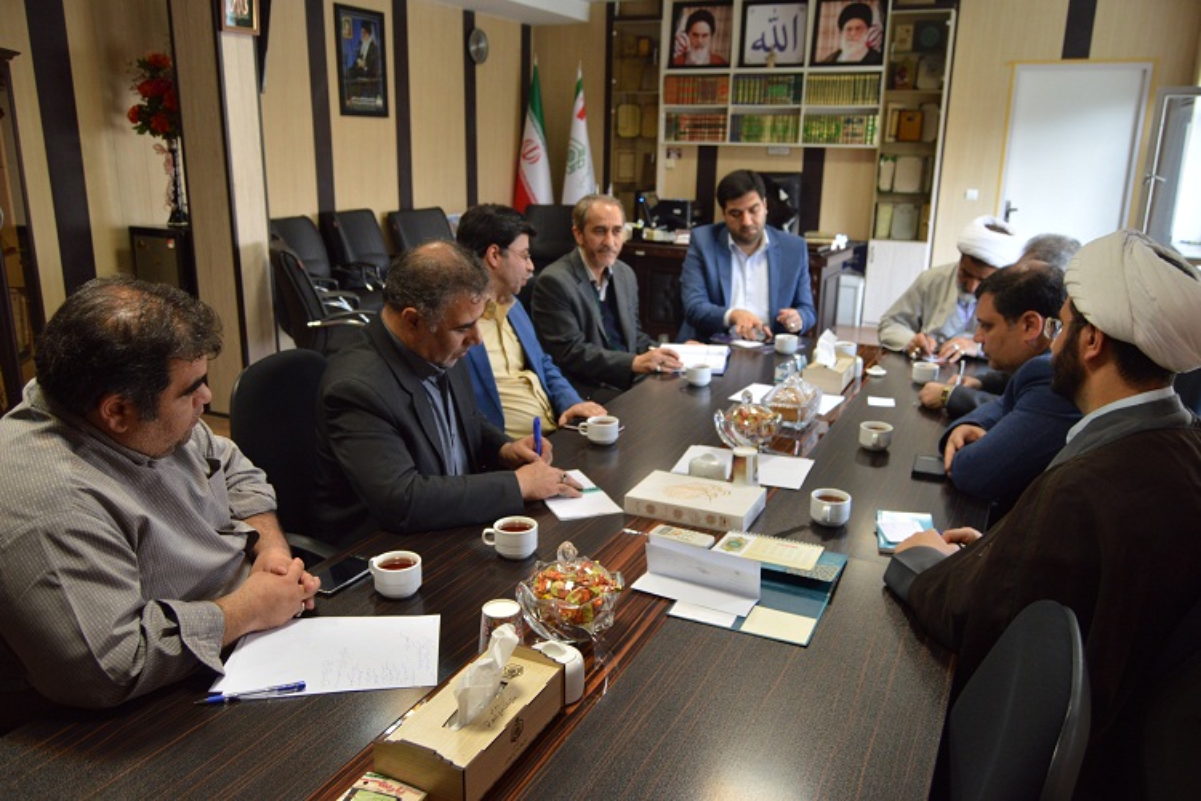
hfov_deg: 67.4
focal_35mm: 27
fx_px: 901
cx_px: 600
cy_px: 400
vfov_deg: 47.9
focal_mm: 18
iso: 400
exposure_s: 1/60
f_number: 4
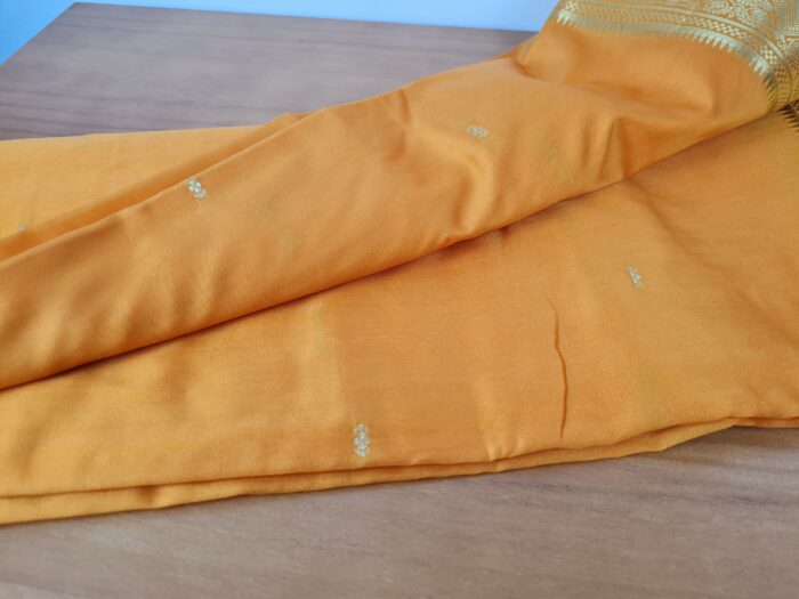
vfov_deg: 53.1
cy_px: 300
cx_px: 400
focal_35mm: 26
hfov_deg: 67.3
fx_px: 600
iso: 64
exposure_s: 1/120
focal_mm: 5.4
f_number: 1.8
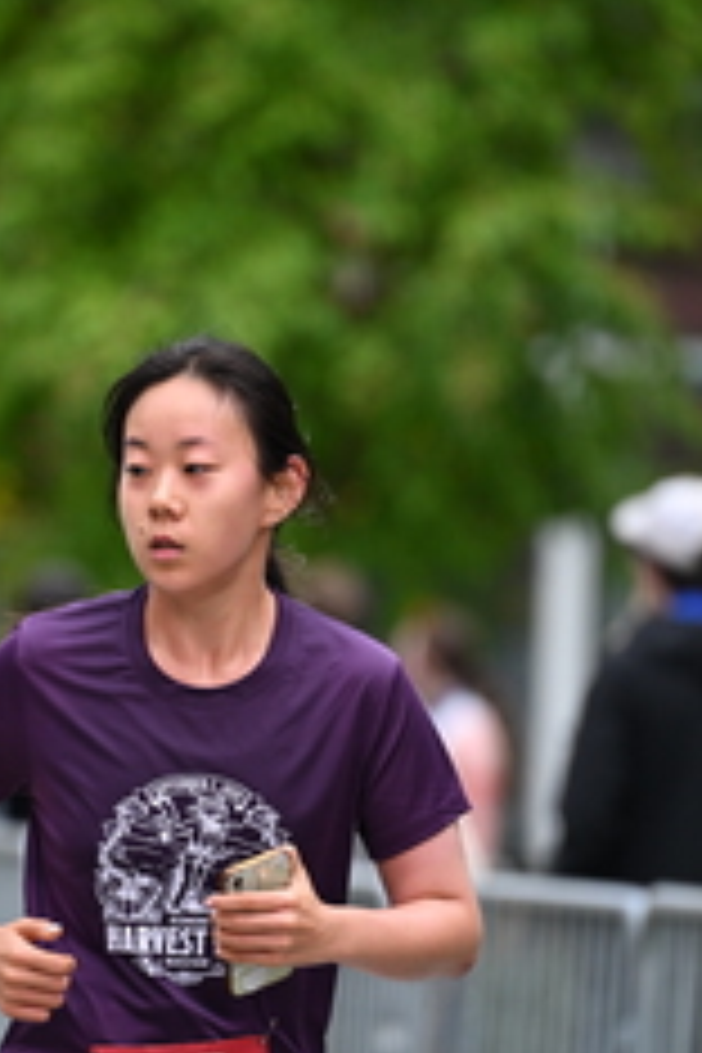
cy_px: 626
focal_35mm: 470
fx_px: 13746
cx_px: 124
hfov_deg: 2.9
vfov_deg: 4.4
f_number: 2.8
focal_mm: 200
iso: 640
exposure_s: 1/2000
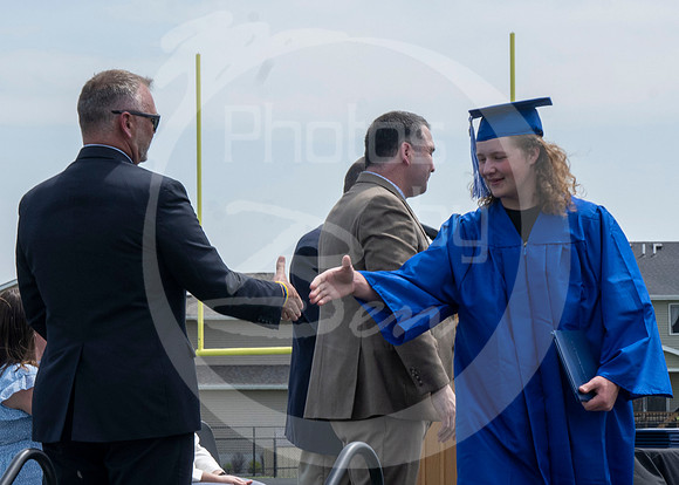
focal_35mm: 187
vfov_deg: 7.7
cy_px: 193
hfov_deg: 10.8
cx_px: 311
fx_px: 3607
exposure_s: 1/250
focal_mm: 70
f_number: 13
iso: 200
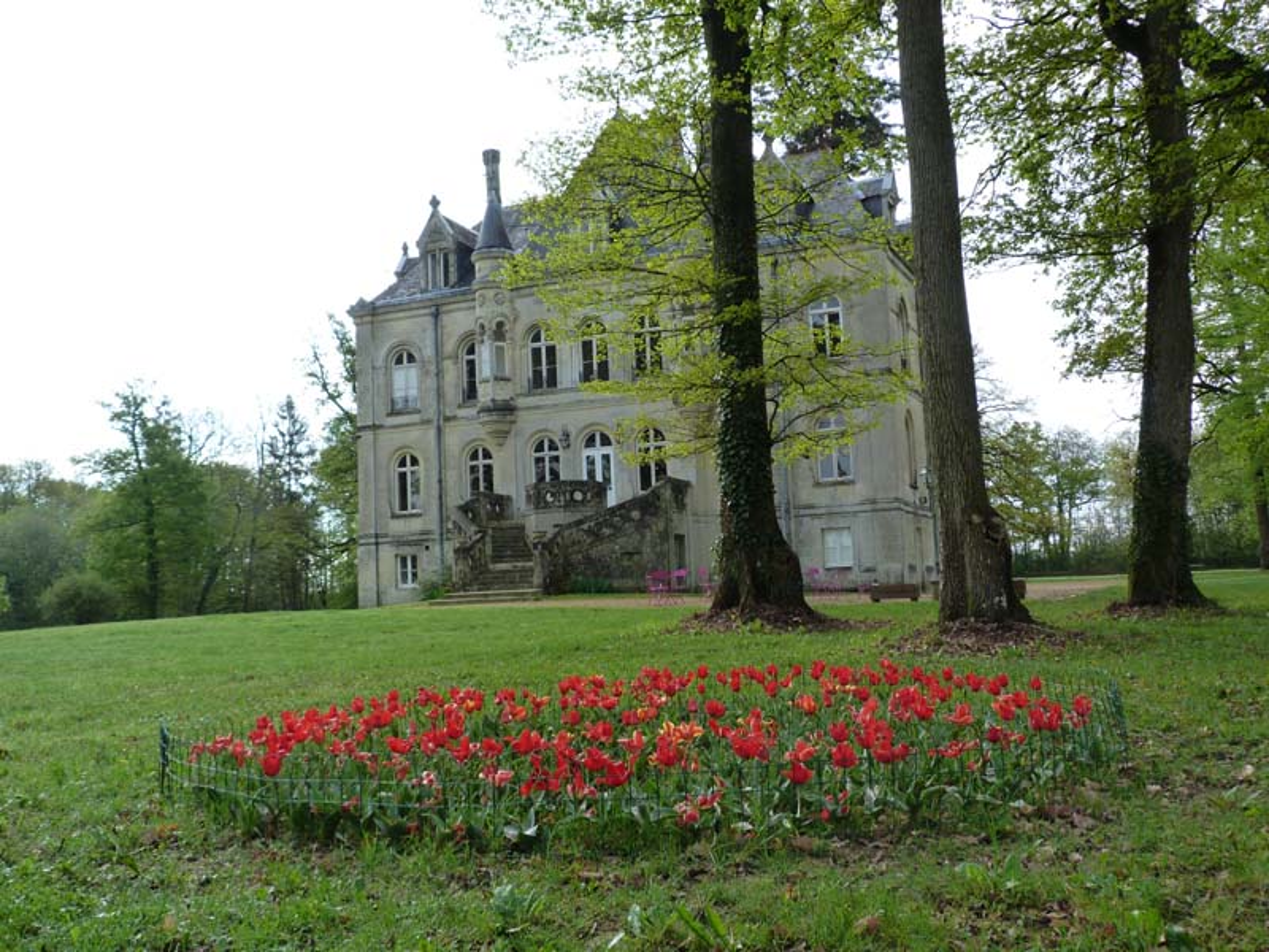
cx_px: 634
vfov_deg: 41.8
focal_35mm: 34
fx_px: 1246
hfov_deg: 54.0
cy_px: 476
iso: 125
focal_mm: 6.2
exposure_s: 1/200
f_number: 4
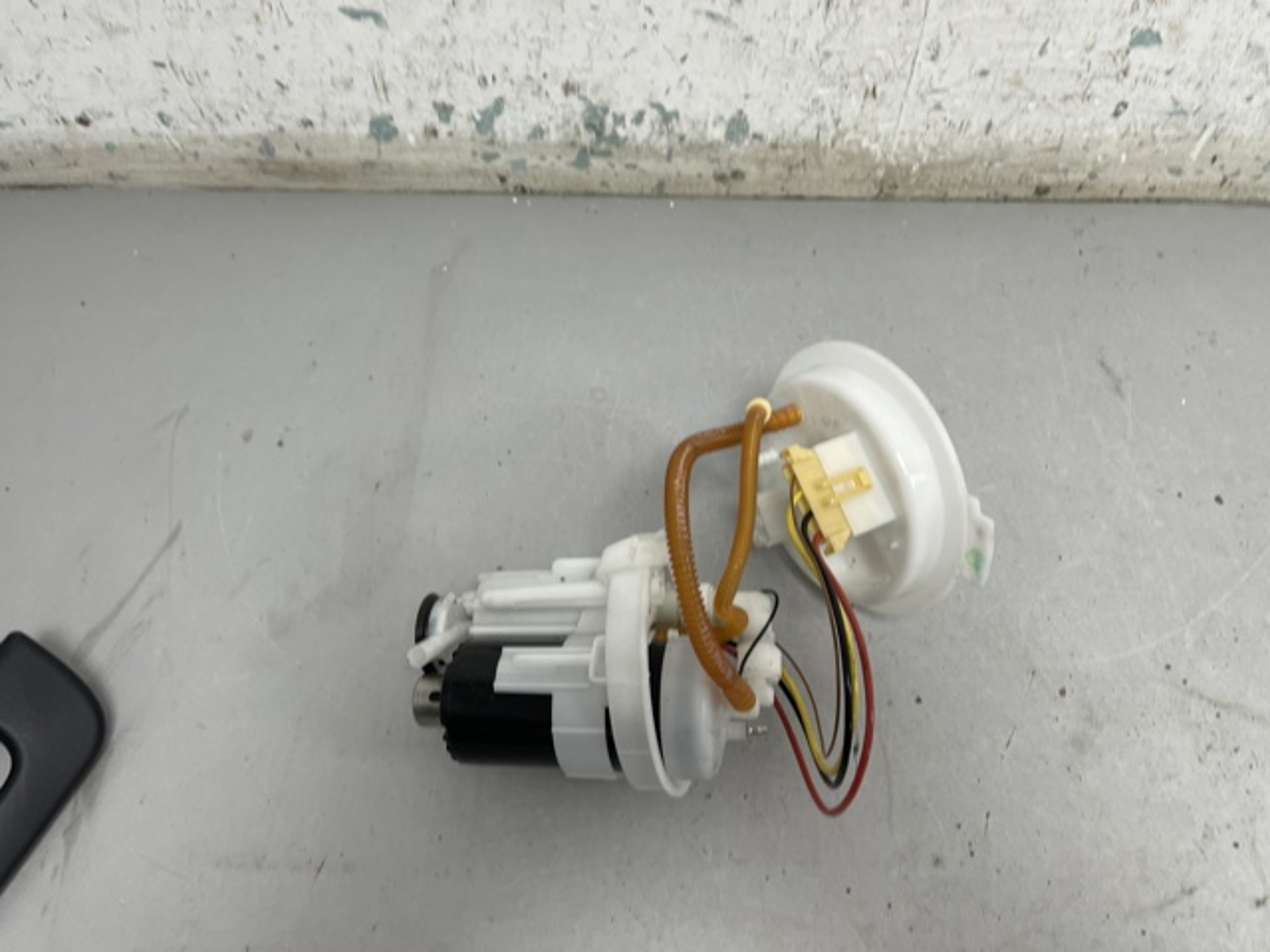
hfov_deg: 69.4
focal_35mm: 25
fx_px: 917
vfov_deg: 54.9
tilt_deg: -55.4
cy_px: 476
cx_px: 635
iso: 80
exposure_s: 1/100
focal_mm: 5.1
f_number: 1.6
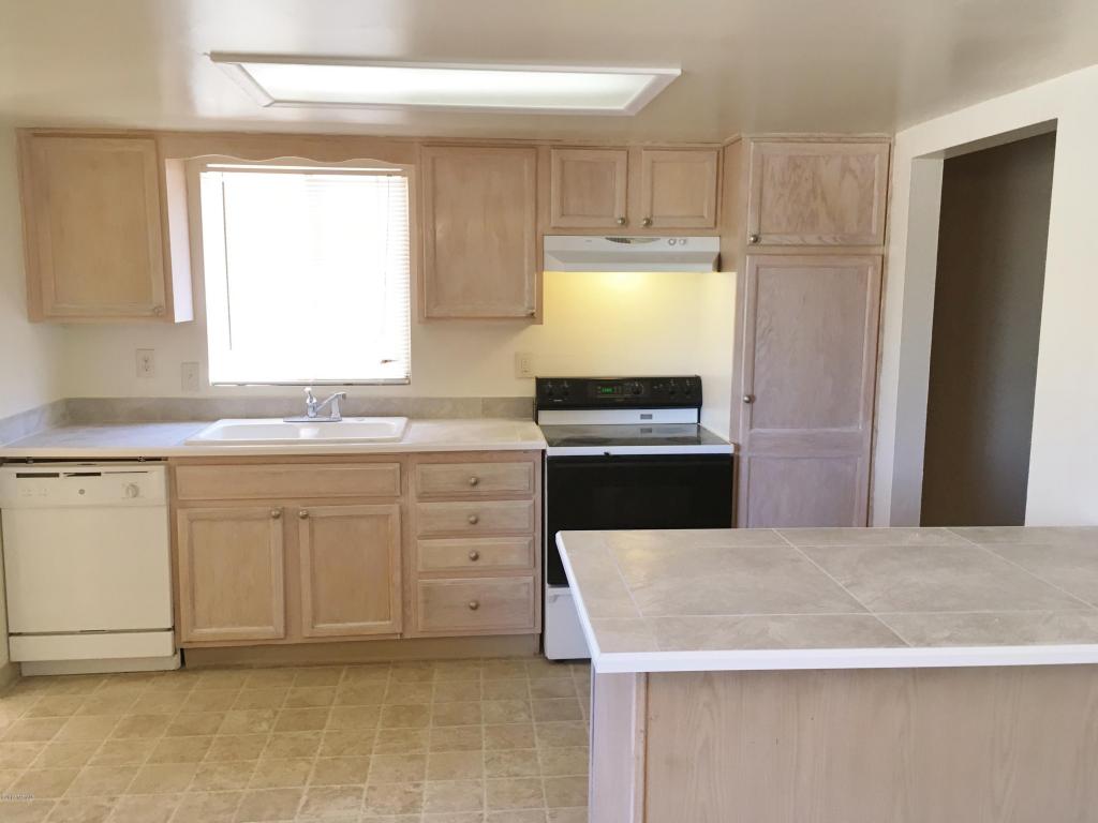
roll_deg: -1.8
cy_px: 412
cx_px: 549
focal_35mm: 29
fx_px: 920
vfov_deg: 48.2
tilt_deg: -7.5
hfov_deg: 61.7
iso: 40
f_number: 2.2
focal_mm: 4.15
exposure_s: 1/30
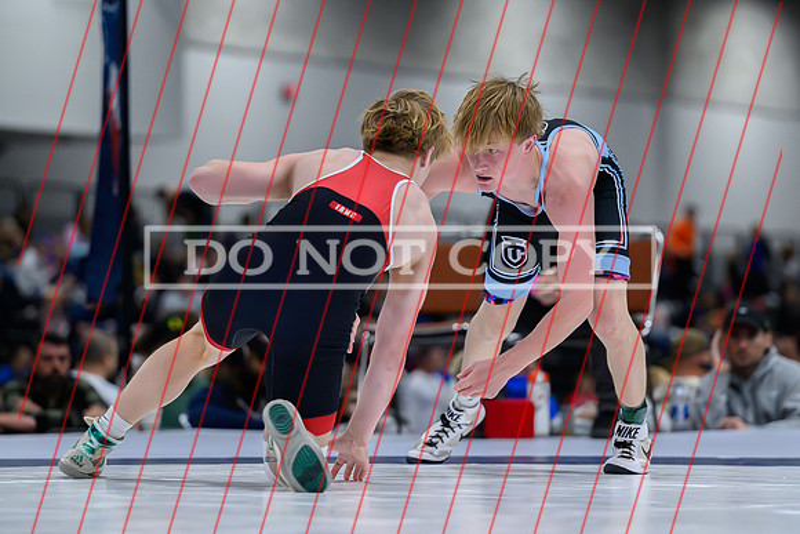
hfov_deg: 11.4
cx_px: 400
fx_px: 4024
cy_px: 246
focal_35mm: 181
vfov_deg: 7.6
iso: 8000
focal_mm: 125
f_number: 2.8
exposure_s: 1/800
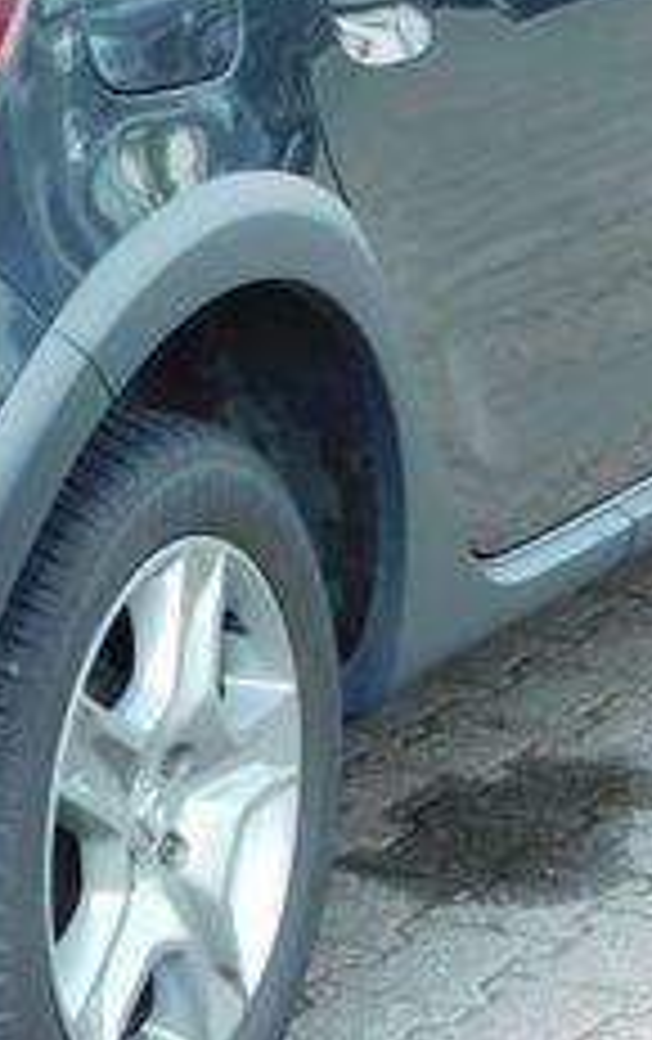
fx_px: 5300
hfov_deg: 7.0
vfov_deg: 11.1
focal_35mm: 187
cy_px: 23
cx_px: -121
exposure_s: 1/125
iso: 125
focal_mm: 9
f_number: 3.8
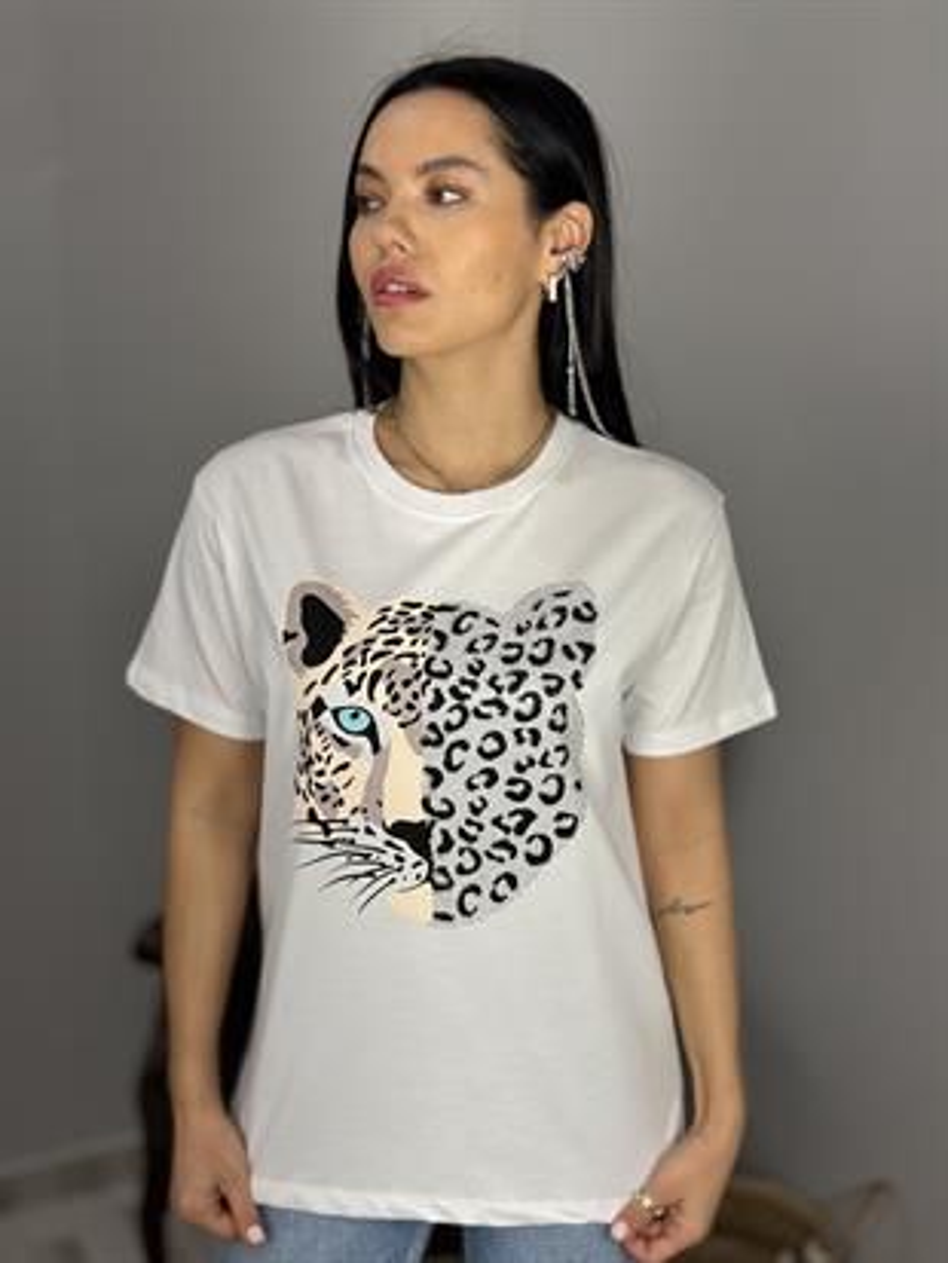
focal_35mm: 48
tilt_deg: -12.8
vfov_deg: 39.6
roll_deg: -0.3
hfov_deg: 30.3
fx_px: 1752
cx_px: 474
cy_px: 632
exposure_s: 1/197
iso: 80
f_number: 1.78
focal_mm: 6.86
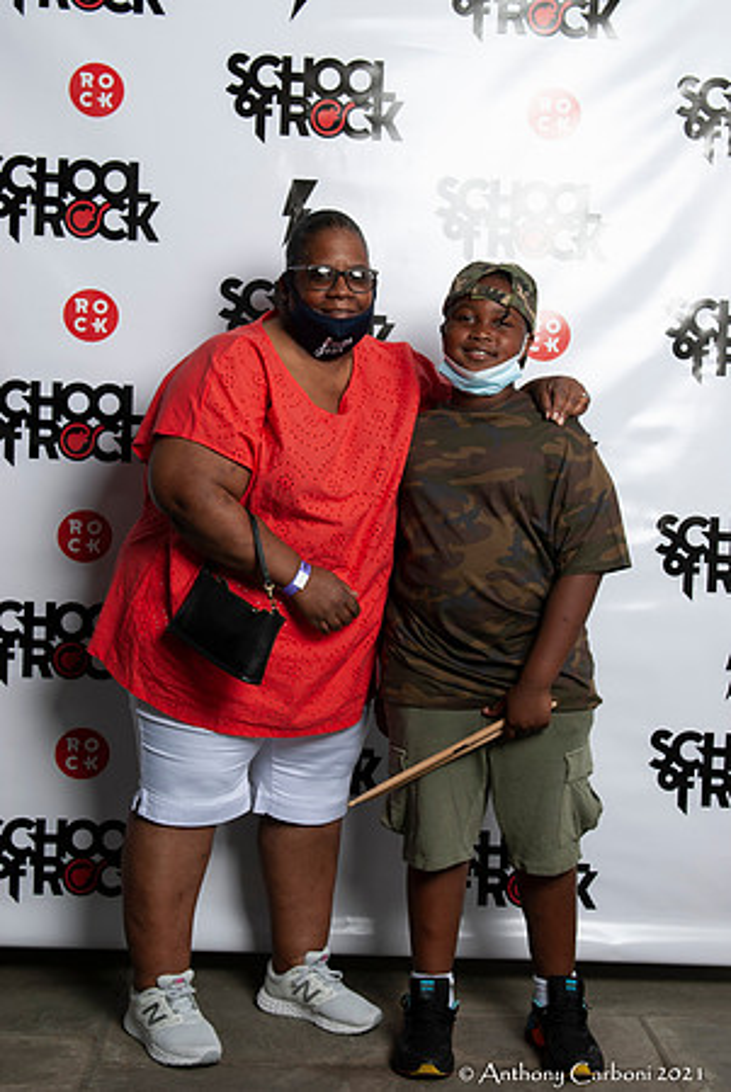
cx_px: 366
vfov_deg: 37.8
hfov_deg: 25.8
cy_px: 546
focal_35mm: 52
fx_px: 1595
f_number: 5.6
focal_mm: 35
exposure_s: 1/160
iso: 100
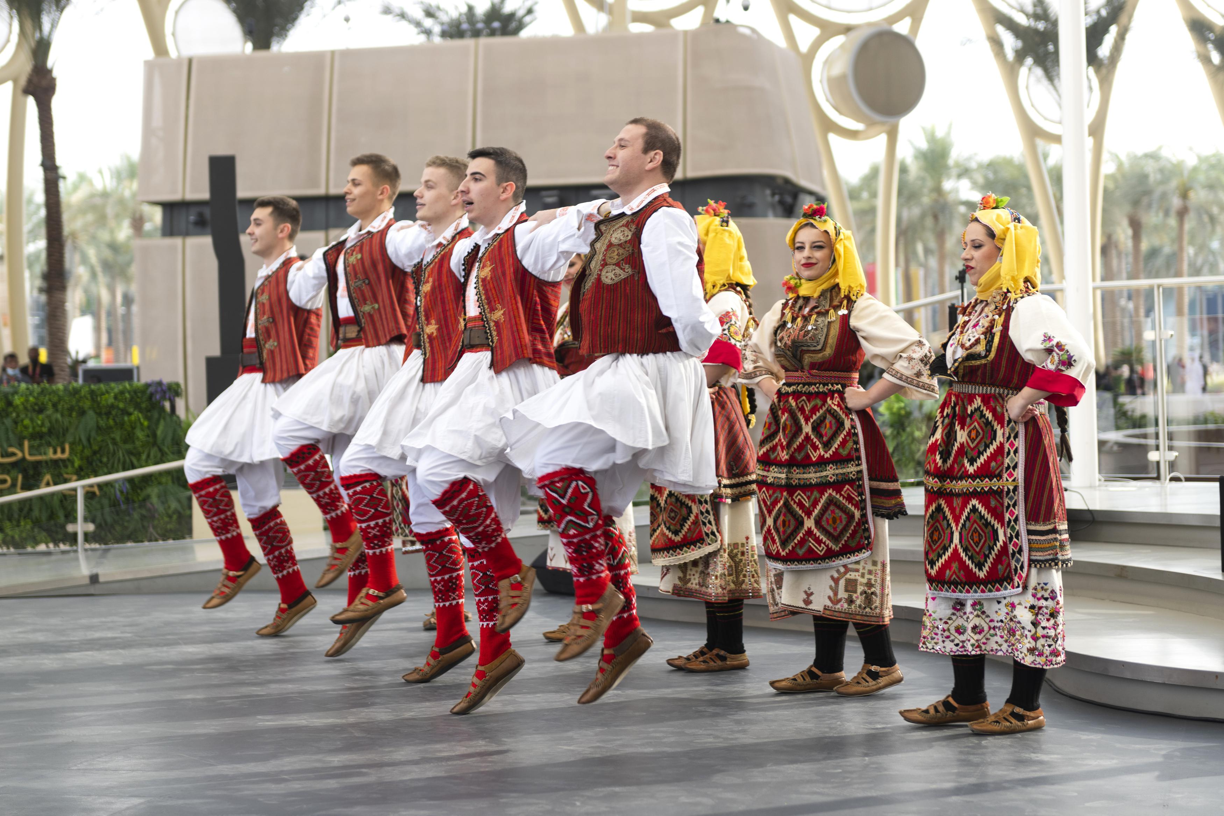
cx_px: 612
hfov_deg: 28.8
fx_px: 2380
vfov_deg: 19.5
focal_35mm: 70
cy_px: 408
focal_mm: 70
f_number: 2.8
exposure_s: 1/320
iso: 100
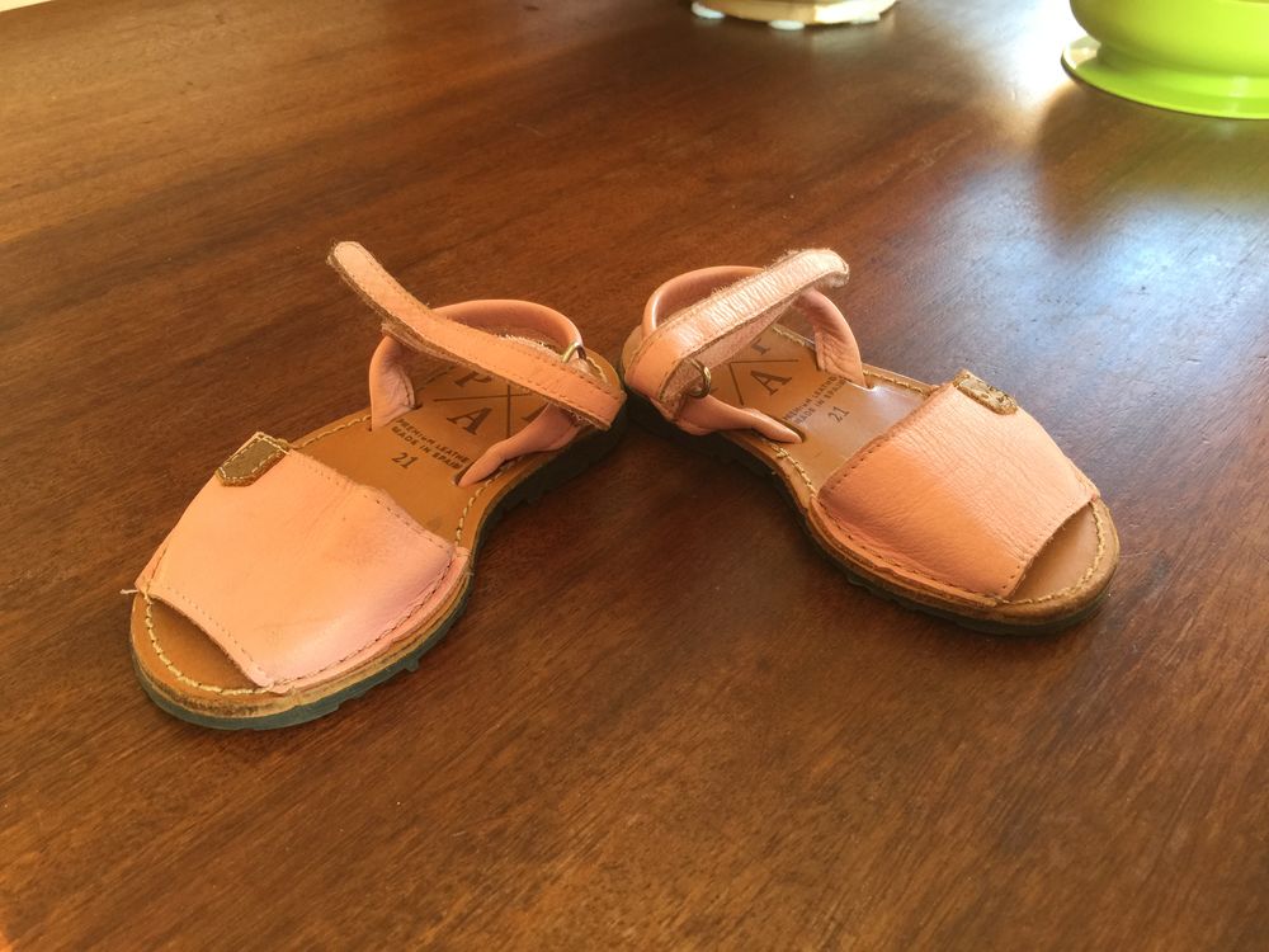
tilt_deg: -38.3
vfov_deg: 48.2
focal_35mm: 29
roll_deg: -2.7
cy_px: 476
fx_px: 1063
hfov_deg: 61.7
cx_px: 634
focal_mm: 4.15
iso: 64
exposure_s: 1/33
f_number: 2.2
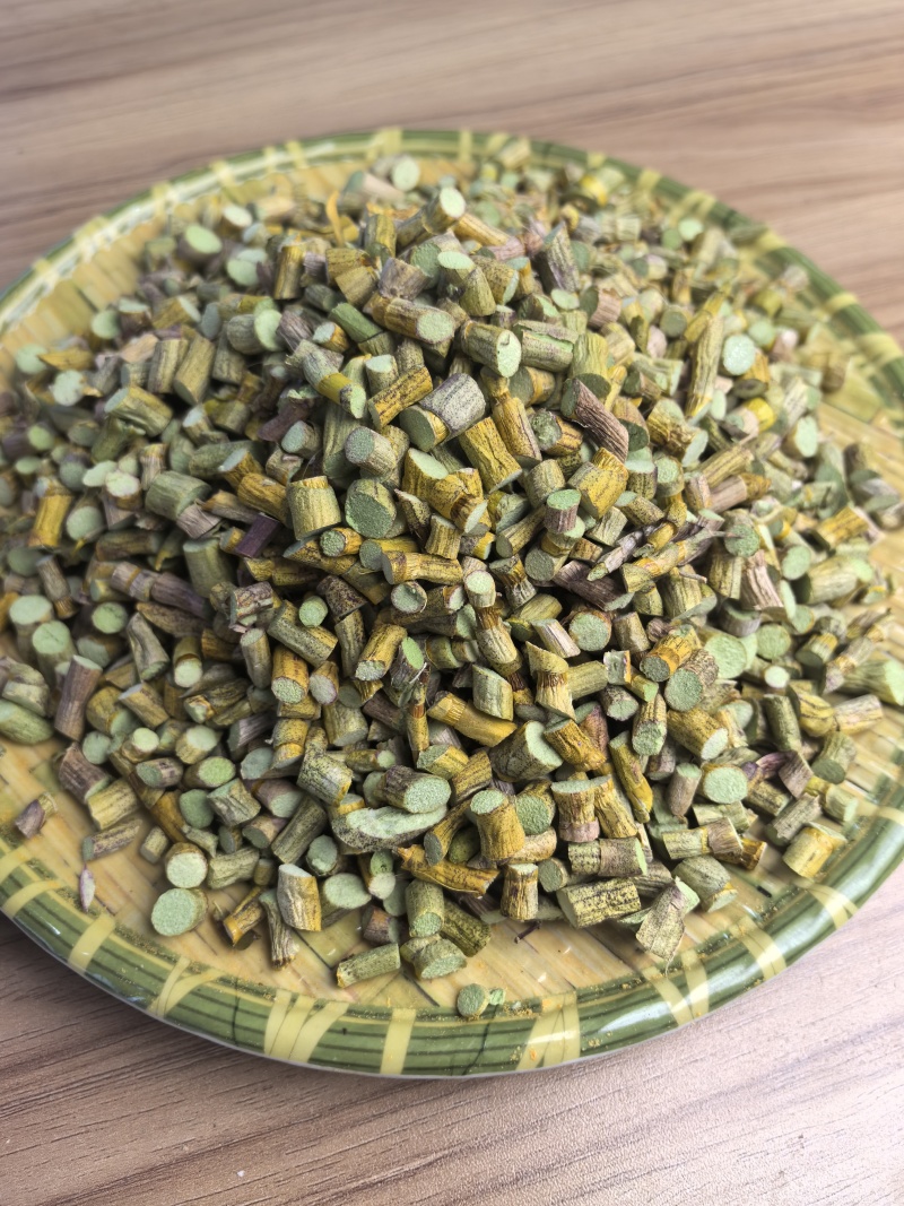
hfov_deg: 51.3
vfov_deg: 65.3
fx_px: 940
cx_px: 452
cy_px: 603
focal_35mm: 27
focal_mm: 5.75
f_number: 2
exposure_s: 1/222
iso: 50
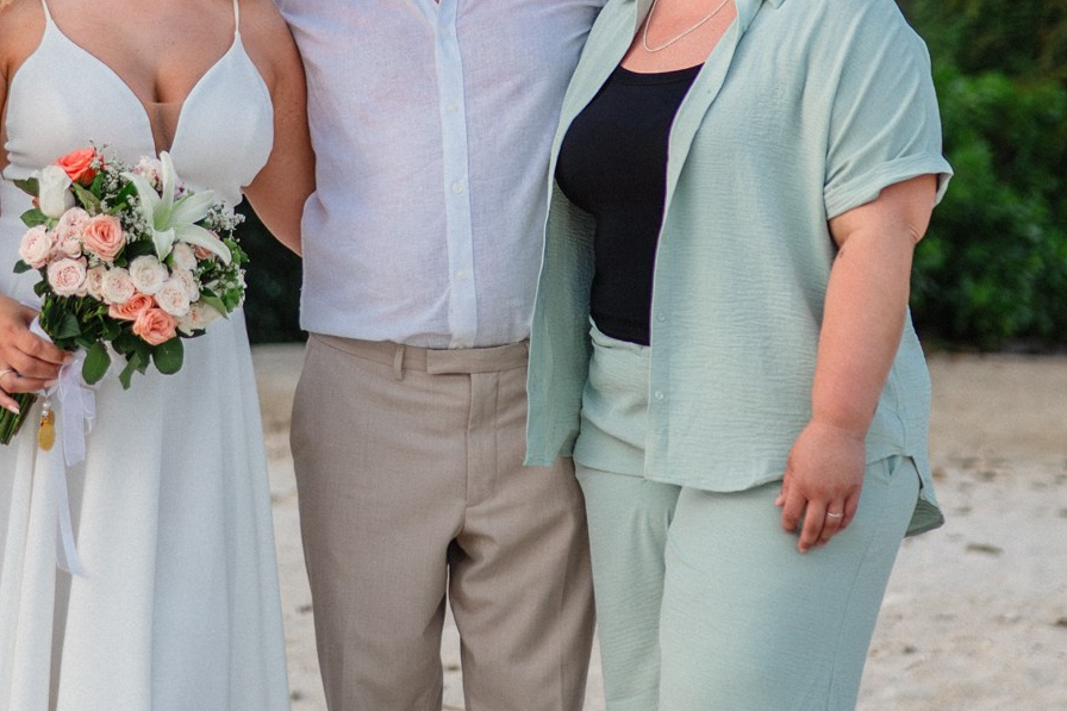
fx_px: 3941
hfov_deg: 15.4
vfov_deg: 10.2
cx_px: 301
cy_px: 5
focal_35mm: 133
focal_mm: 50
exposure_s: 1/400
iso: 1600
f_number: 2
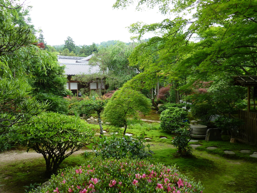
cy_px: 96
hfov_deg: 69.4
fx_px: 186
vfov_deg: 54.9
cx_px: 128
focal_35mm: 25
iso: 80
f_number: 3.3
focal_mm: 4.1
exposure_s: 1/50
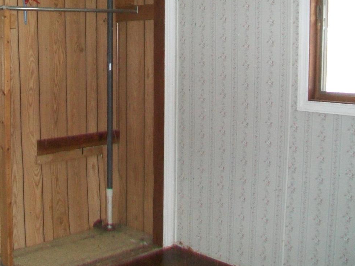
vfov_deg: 29.1
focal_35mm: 50
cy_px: 116
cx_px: 107
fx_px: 513
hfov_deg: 37.6
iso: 160
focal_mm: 6.1
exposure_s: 1/60
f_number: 2.7
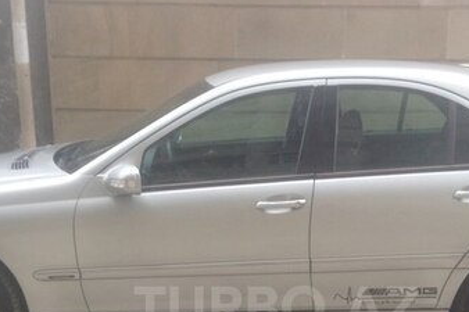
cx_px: 276
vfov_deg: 19.7
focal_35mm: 67
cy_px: 307
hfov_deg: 30.0
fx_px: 872
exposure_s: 1/361
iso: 50
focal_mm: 4.12
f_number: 2.4
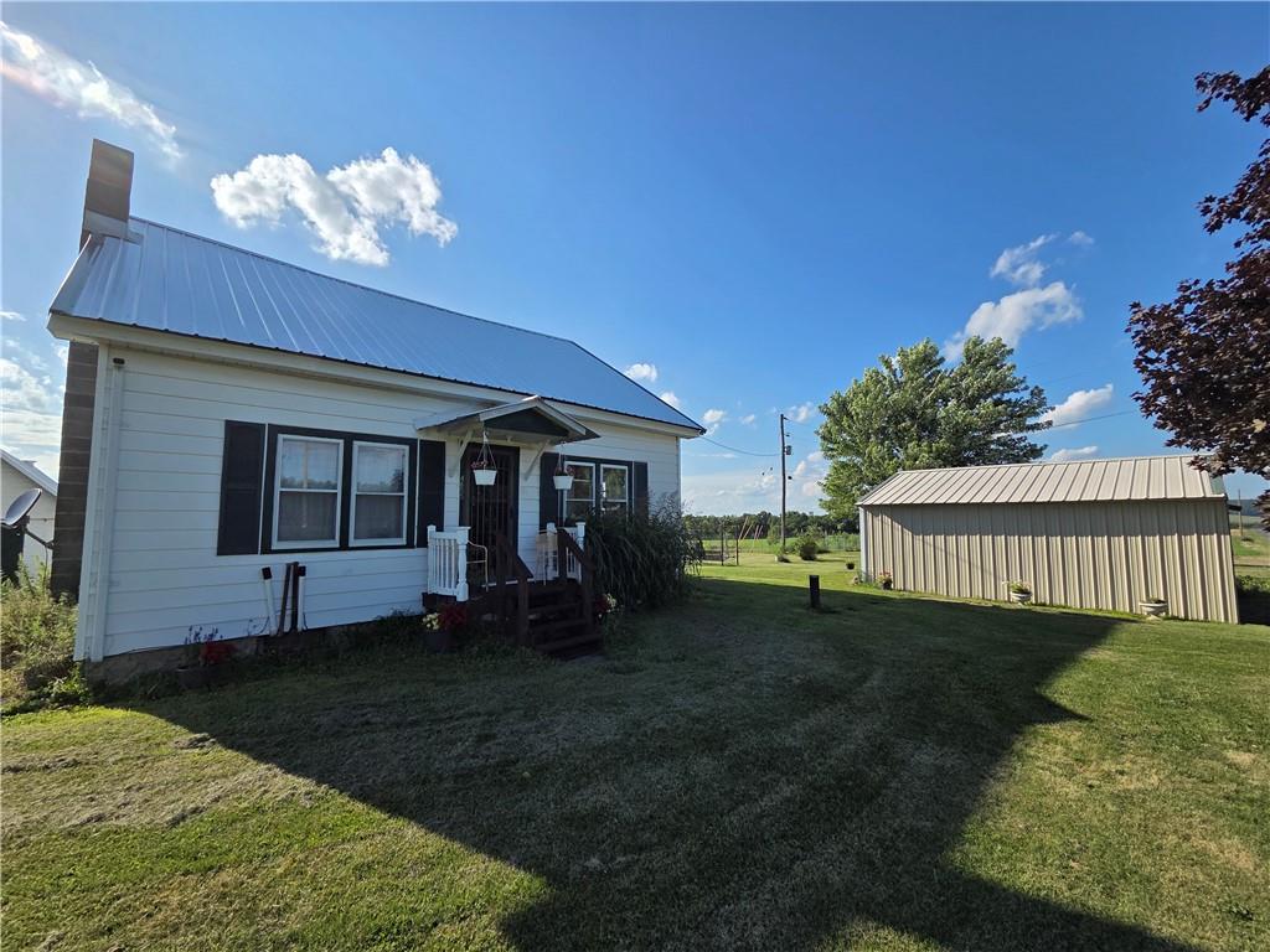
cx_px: 635
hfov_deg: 106.2
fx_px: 477
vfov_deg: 89.9
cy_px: 476
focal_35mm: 13
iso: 50
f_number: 2.2
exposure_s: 1/2851
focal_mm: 2.2
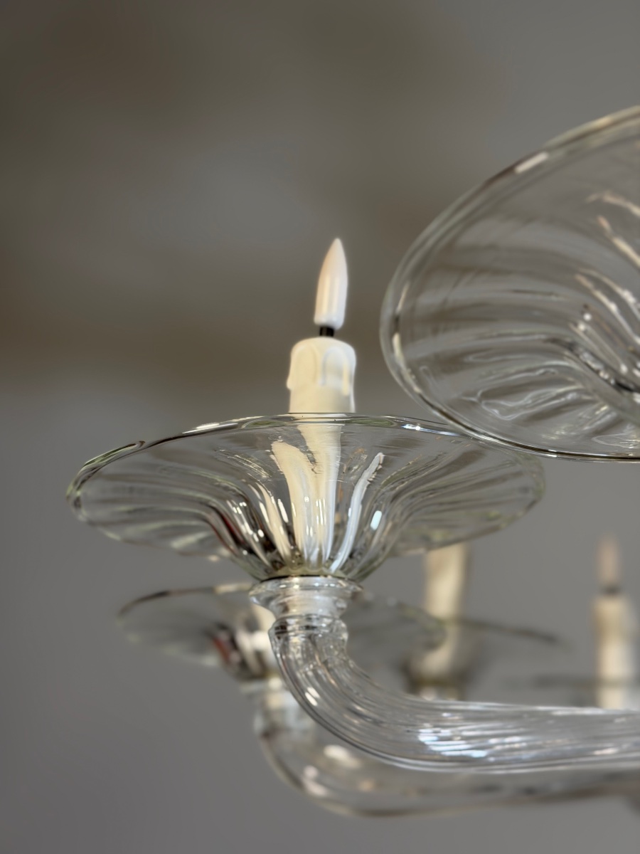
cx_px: 320
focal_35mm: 48
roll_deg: -1.5
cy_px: 427
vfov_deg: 39.7
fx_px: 1183
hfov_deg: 30.3
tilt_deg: +16.8
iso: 100
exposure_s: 1/100
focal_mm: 6.76
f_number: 1.78
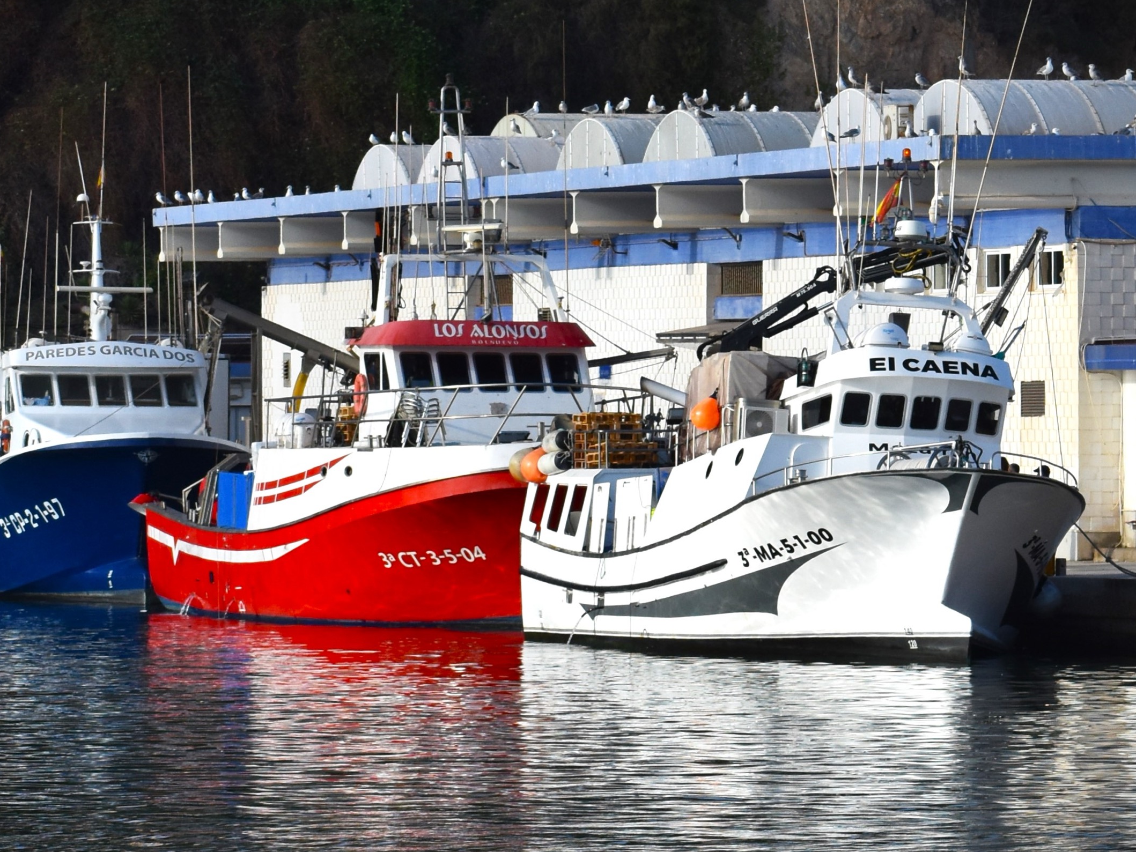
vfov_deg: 12.1
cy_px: 428
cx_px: 520
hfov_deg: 16.1
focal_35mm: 123
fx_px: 4022
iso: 400
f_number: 7.1
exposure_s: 1/2000
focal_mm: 75
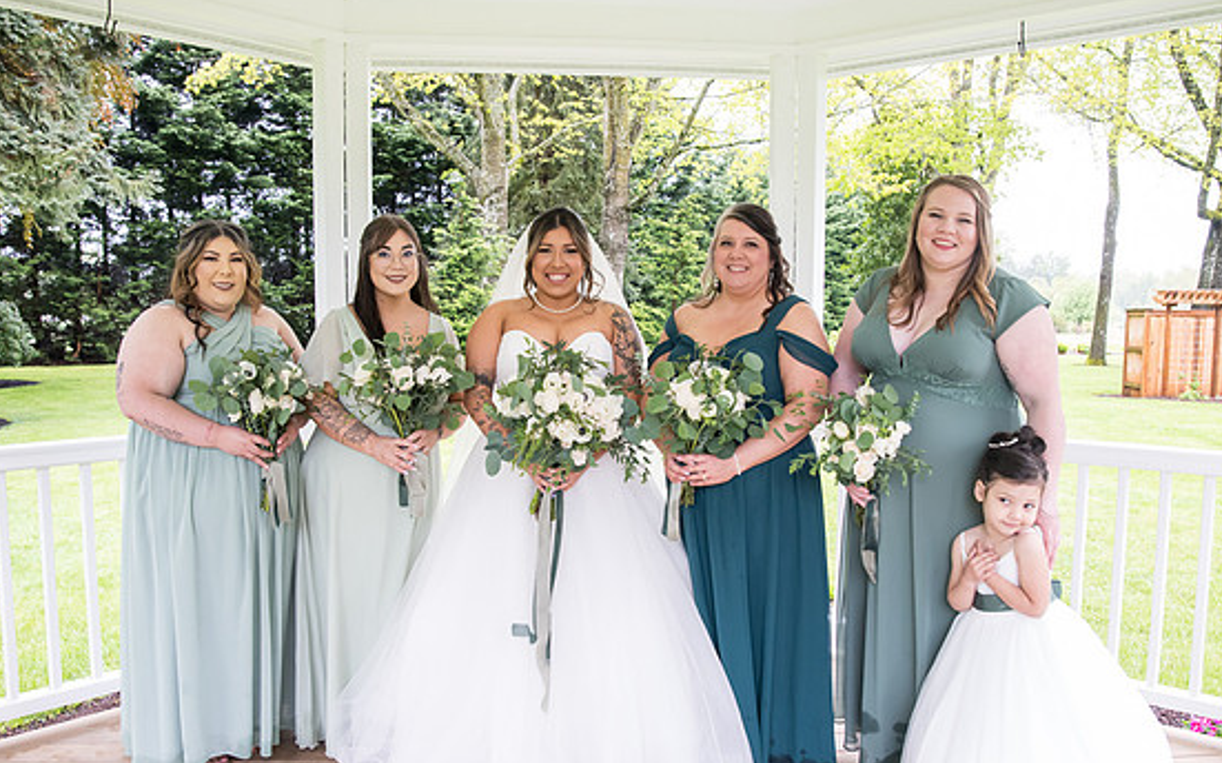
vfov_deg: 41.8
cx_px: 613
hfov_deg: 62.9
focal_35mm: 30
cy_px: 413
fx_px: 999
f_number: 4
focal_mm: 24
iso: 1600
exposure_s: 1/400
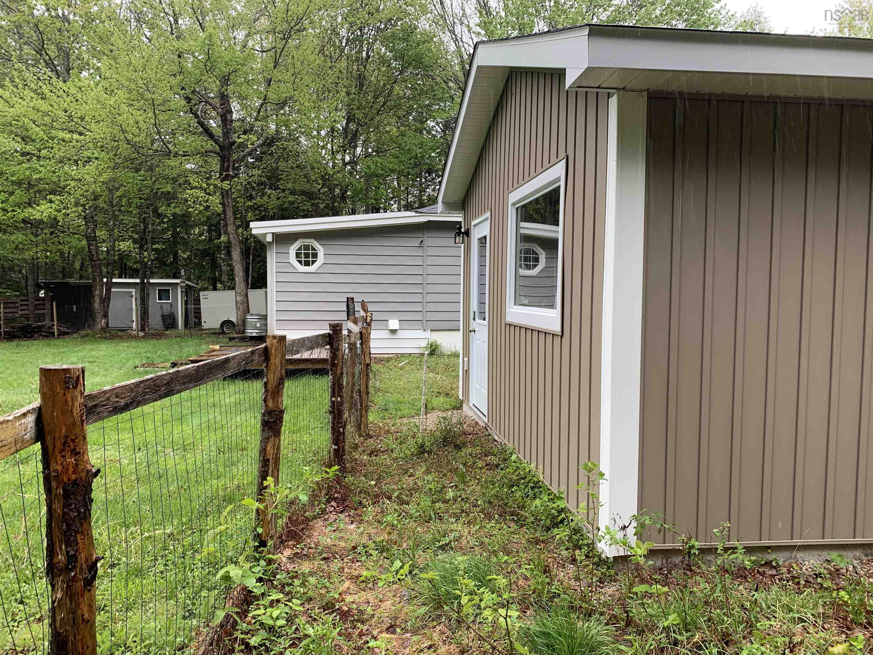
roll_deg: -0.5
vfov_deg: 53.1
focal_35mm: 26
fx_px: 656
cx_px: 436
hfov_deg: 67.3
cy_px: 328
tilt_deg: -3.1
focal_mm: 4.25
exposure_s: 1/121
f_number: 1.8
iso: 32
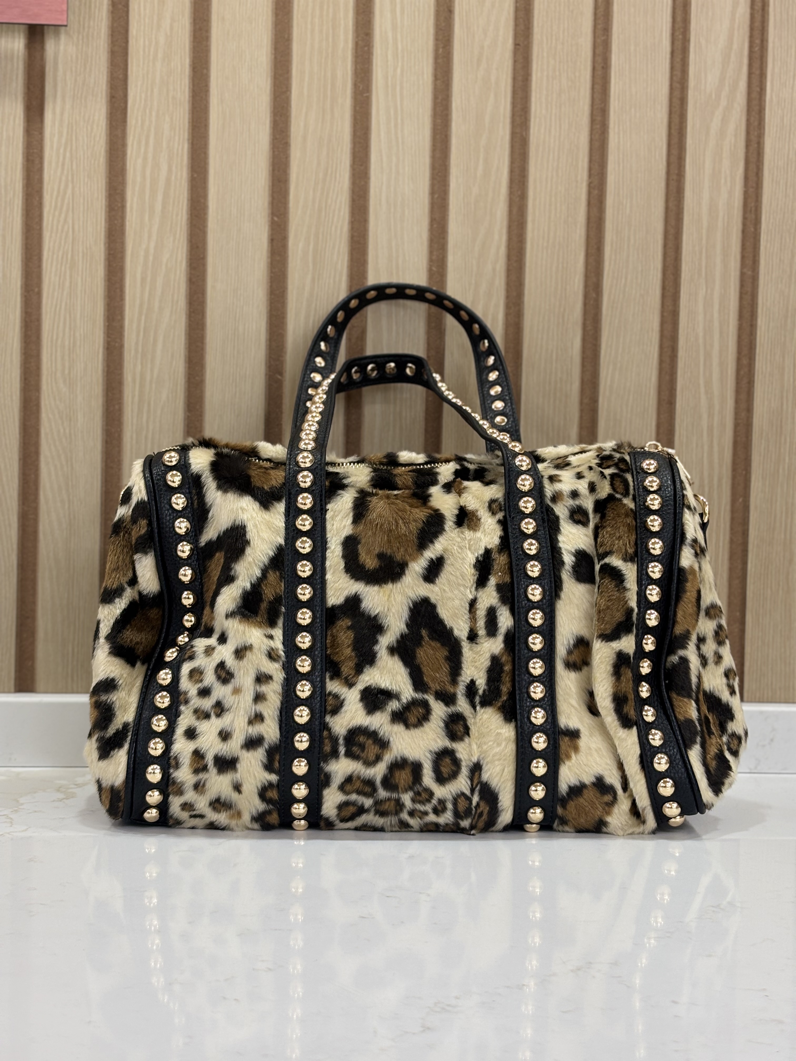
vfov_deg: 36.8
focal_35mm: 52
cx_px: 398
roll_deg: -1.6
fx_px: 1594
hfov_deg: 28.0
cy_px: 530
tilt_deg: -2.6
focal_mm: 5.96
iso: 40
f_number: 1.6
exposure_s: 1/60
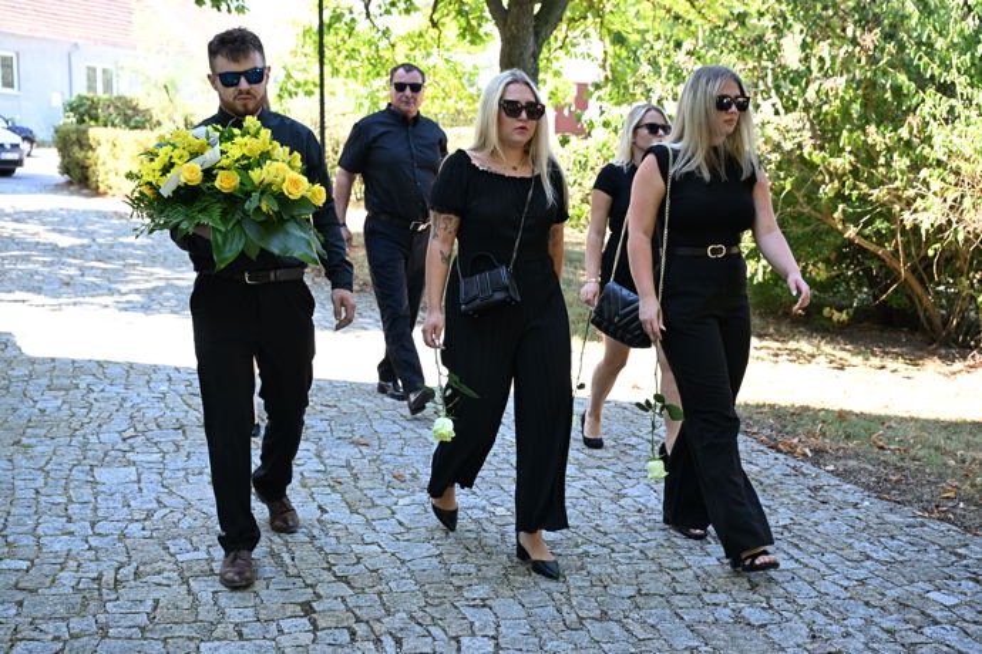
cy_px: 327
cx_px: 491
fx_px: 1173
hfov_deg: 45.4
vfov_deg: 31.2
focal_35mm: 43
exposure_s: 1/400
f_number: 5
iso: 1250
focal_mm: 43
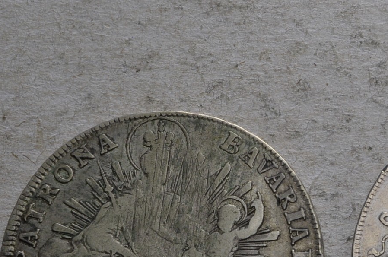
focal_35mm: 140
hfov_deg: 14.1
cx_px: 510
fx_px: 1506
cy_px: 276
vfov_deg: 9.7
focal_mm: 34
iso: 400
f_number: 14
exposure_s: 1/200
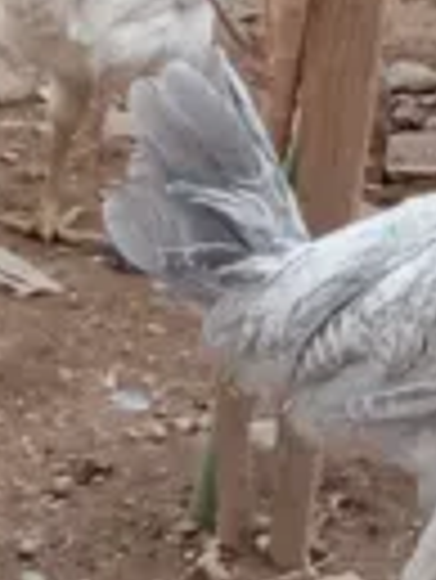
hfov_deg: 6.3
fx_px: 3940
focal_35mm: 235
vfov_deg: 8.4
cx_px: 517
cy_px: 306
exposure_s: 1/50
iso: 457
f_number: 1.8
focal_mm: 4.22
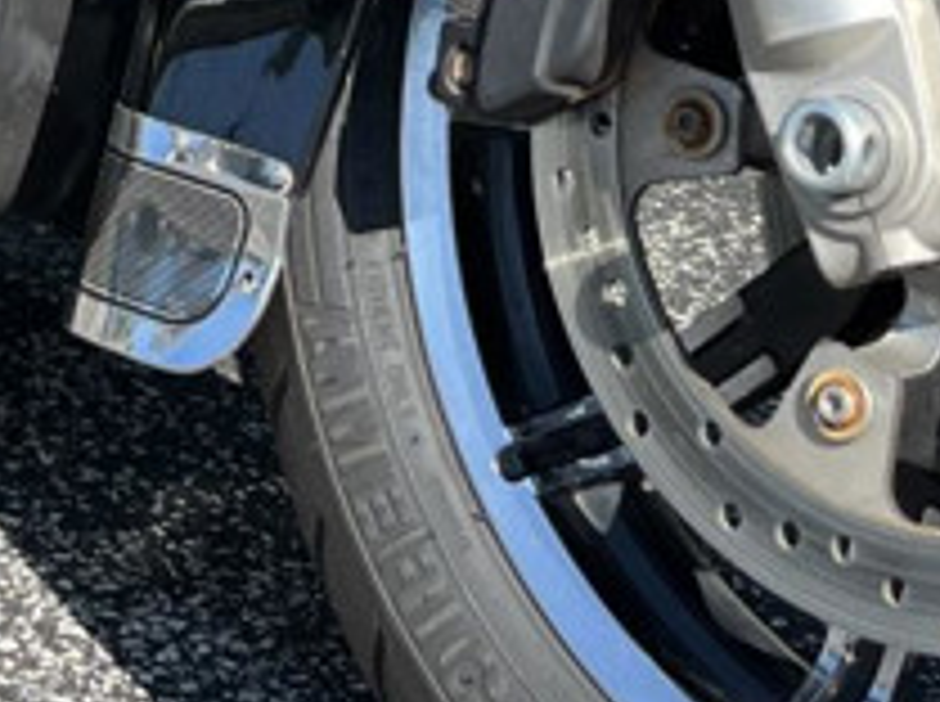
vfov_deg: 9.8
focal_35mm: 133
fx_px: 3605
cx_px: -61
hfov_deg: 14.5
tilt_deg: -3.9
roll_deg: -0.9
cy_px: -1004
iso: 50
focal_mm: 5.1
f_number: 1.6
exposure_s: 1/1056
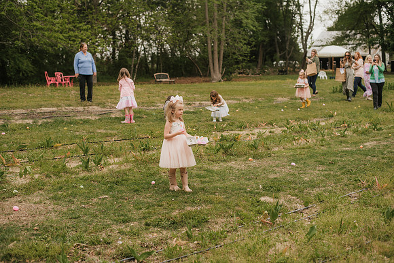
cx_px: 197
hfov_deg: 39.6
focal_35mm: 50
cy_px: 132
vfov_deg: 27.0
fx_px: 547
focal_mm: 50
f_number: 2.8
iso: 100
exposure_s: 1/200
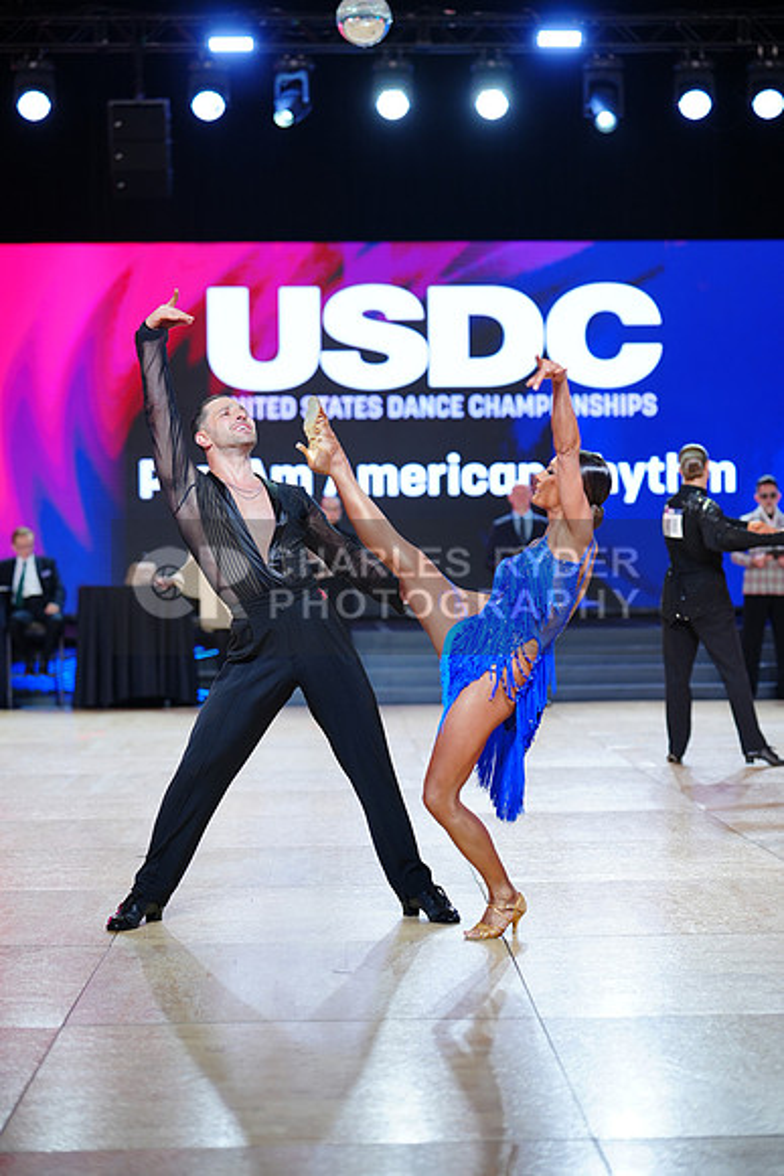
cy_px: 588
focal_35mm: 67
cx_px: 392
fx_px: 2187
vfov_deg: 30.1
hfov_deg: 20.3
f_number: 2
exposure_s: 1/400
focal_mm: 67
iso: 320
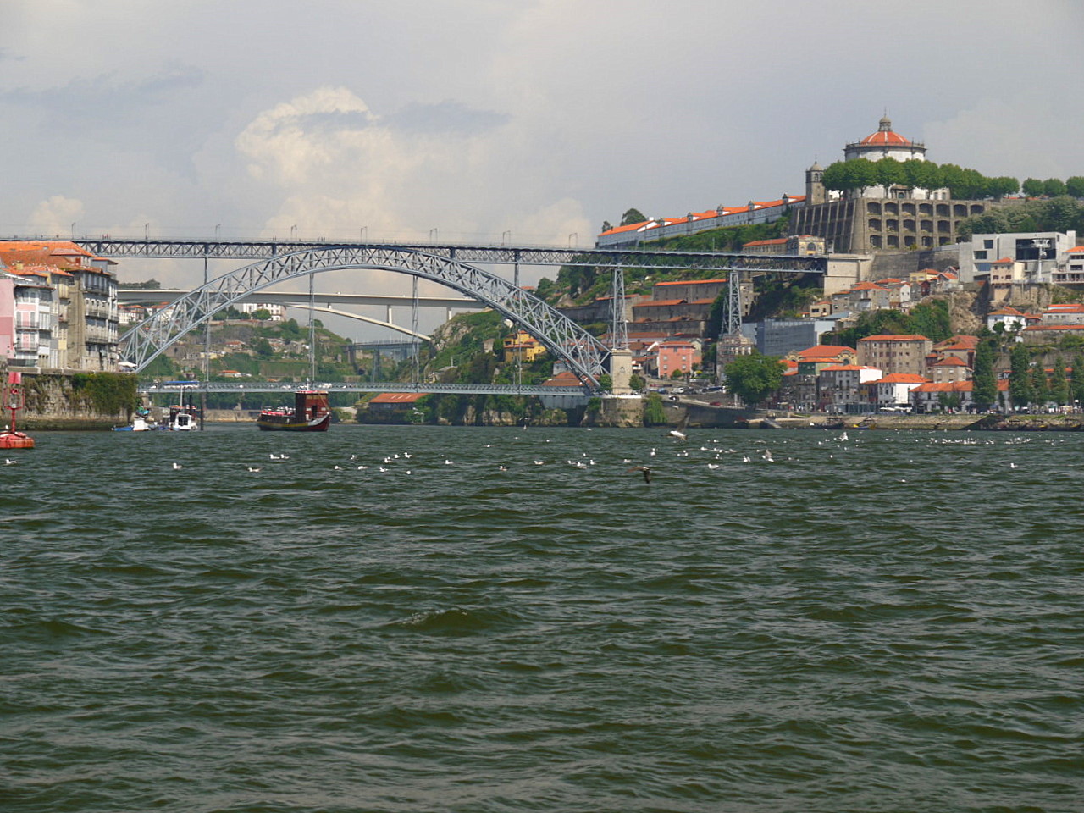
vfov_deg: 16.4
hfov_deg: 21.8
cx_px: 542
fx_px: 2818
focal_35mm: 90
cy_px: 406
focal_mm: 45
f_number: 6.3
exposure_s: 1/320
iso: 100
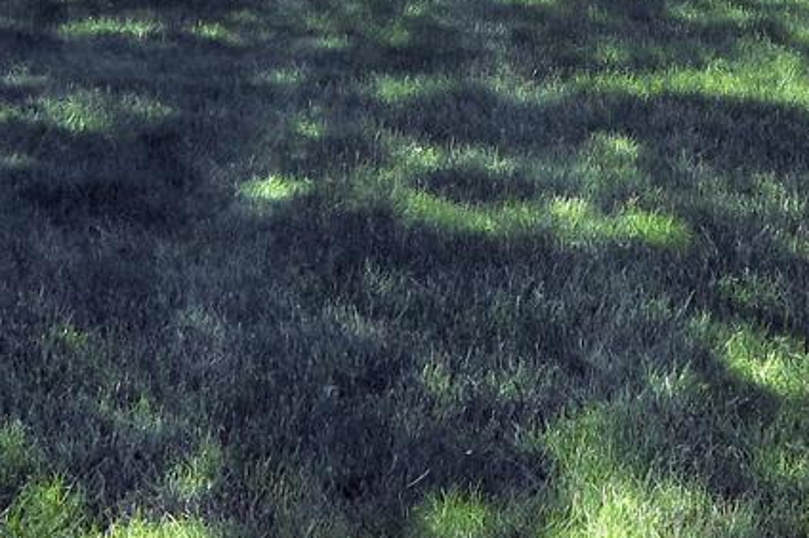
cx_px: 454
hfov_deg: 23.4
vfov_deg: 14.4
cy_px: -329
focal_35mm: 87
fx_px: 1954
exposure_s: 1/640
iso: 200
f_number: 5
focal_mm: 12
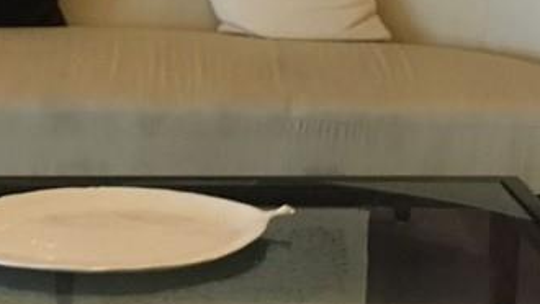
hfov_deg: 13.9
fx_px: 2192
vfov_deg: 7.8
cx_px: 44
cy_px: -155
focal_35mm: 153
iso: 160
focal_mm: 4.15
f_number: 2.2
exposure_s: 1/30
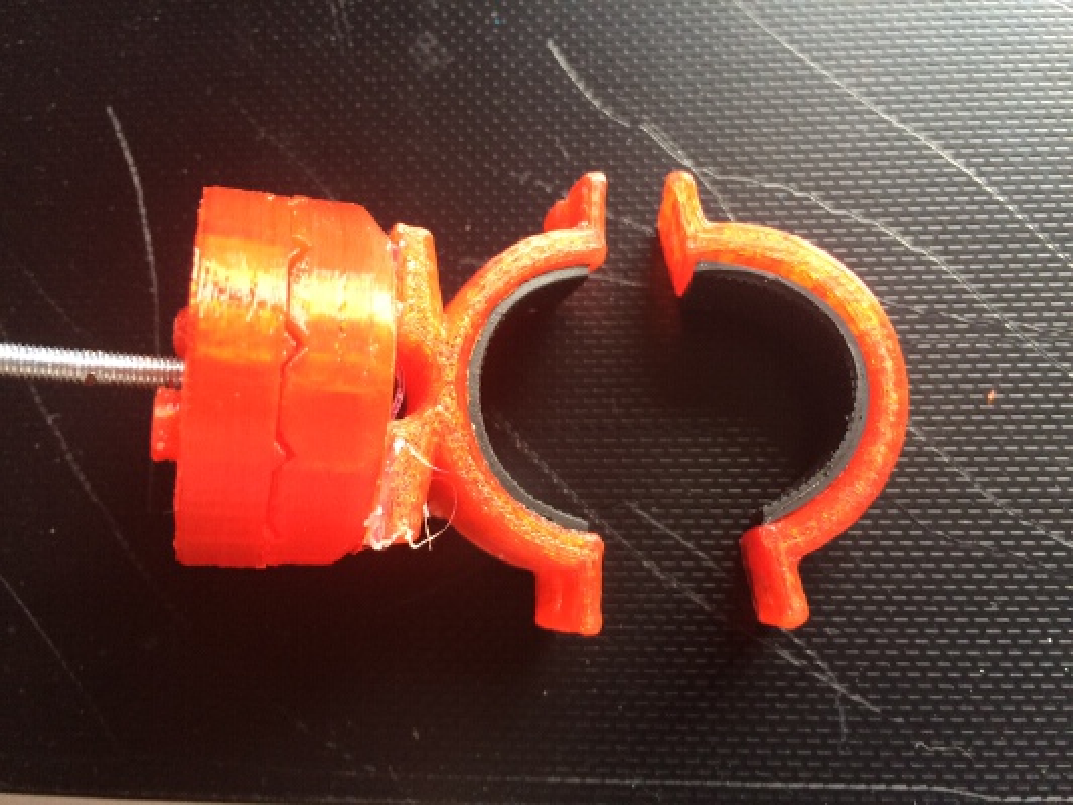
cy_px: 402
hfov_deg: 61.6
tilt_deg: -81.8
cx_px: 536
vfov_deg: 48.2
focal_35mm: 29
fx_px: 899
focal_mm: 4.15
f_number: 2.2
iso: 64
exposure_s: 1/33
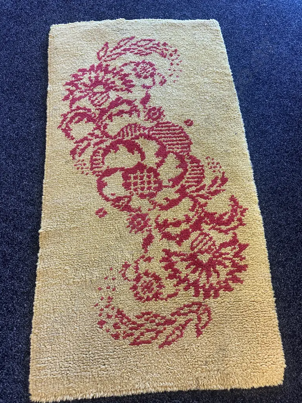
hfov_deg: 56.8
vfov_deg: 71.6
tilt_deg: -71.8
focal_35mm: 24
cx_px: 151
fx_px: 279
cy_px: 202
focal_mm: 6.86
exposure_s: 1/50
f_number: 1.78
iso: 200
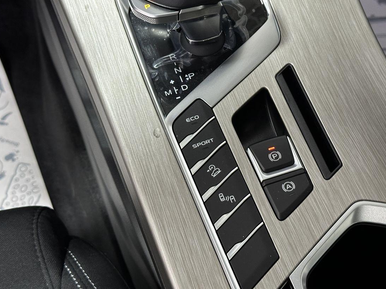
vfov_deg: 23.2
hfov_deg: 30.7
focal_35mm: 63
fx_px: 703
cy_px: 103
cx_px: 226
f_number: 1.78
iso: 320
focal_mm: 6.86
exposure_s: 1/33
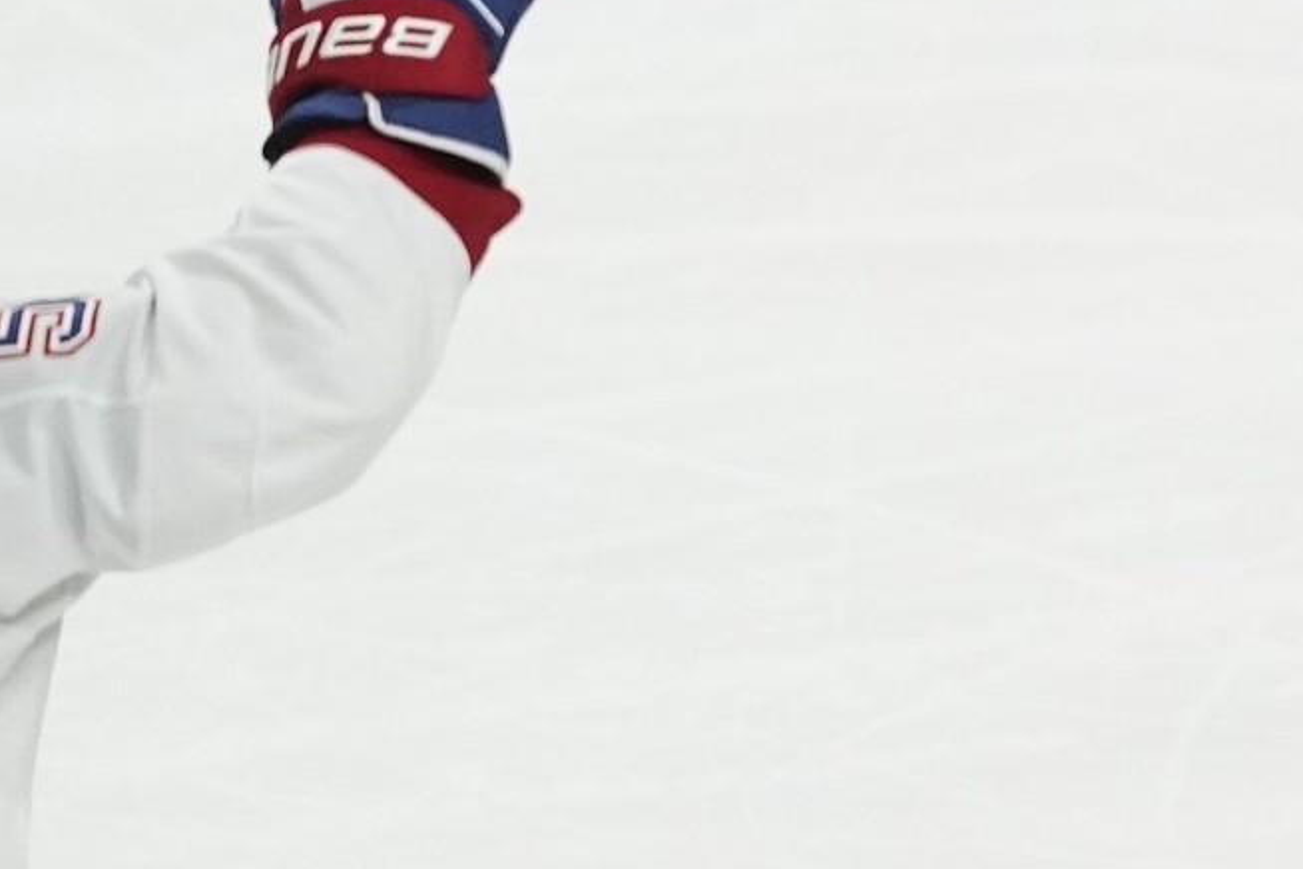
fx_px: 49800
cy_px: -135
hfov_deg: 1.5
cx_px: 2000
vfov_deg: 1.0
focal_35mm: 1376
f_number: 2.8
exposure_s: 1/3200
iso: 4000
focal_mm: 300
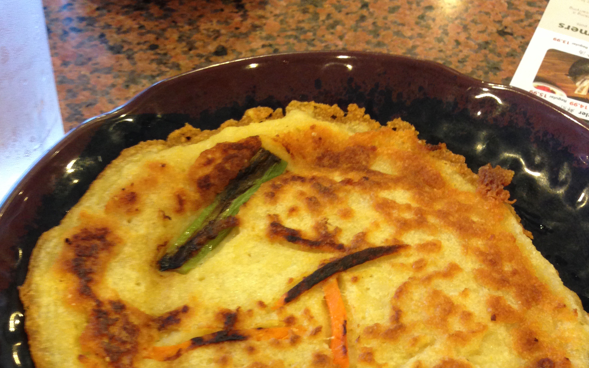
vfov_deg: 26.1
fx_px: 754
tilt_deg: -54.4
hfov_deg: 42.6
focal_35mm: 47
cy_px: 361
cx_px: 295
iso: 125
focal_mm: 4.12
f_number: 2.4
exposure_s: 1/20
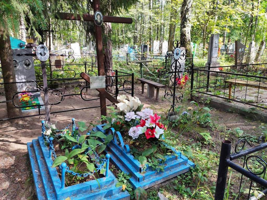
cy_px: 100
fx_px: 201
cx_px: 134
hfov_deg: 67.3
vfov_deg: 53.1
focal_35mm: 26
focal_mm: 4.77
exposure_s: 1/120
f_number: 1.75
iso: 134
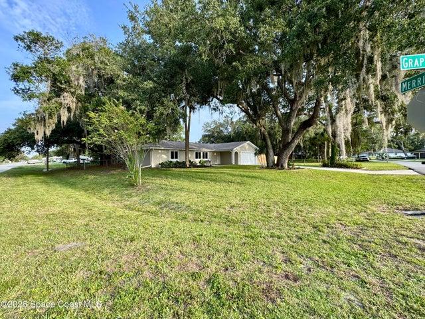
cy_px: 160
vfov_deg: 85.7
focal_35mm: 14
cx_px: 212
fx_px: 172
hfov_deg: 102.1
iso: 40
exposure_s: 1/325
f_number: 2.2
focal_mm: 2.22
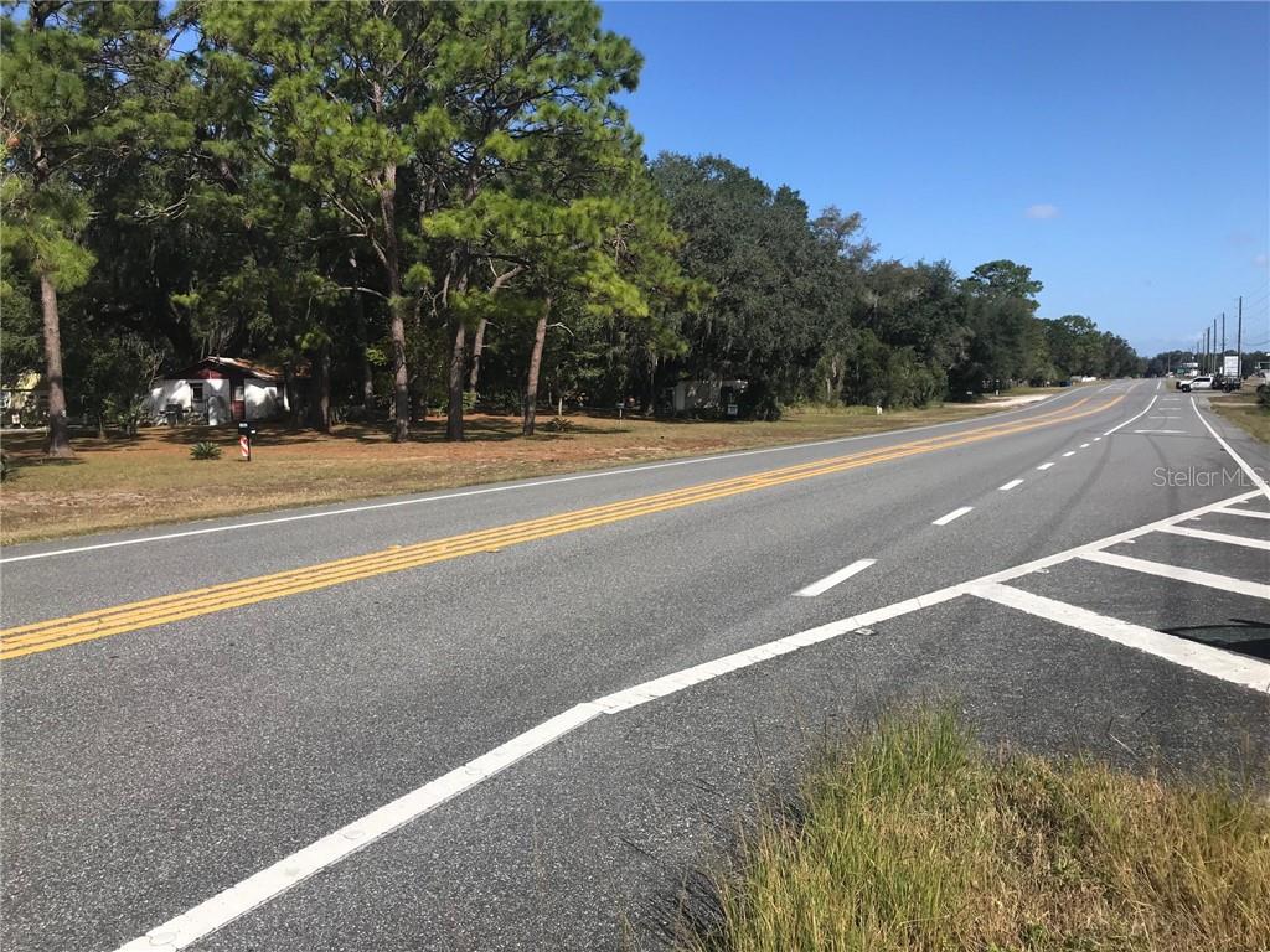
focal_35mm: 28
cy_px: 476
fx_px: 1027
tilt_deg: -3.3
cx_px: 635
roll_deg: +1.4
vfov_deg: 49.7
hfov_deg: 63.4
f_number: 1.8
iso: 20
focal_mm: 3.99
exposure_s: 1/2457
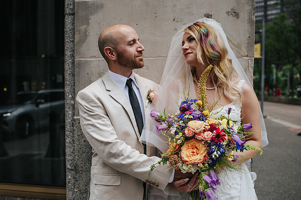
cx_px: 143
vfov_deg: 36.1
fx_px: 307
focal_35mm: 37
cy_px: 105
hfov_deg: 52.2
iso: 280
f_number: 3.2
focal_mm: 35
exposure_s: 1/320
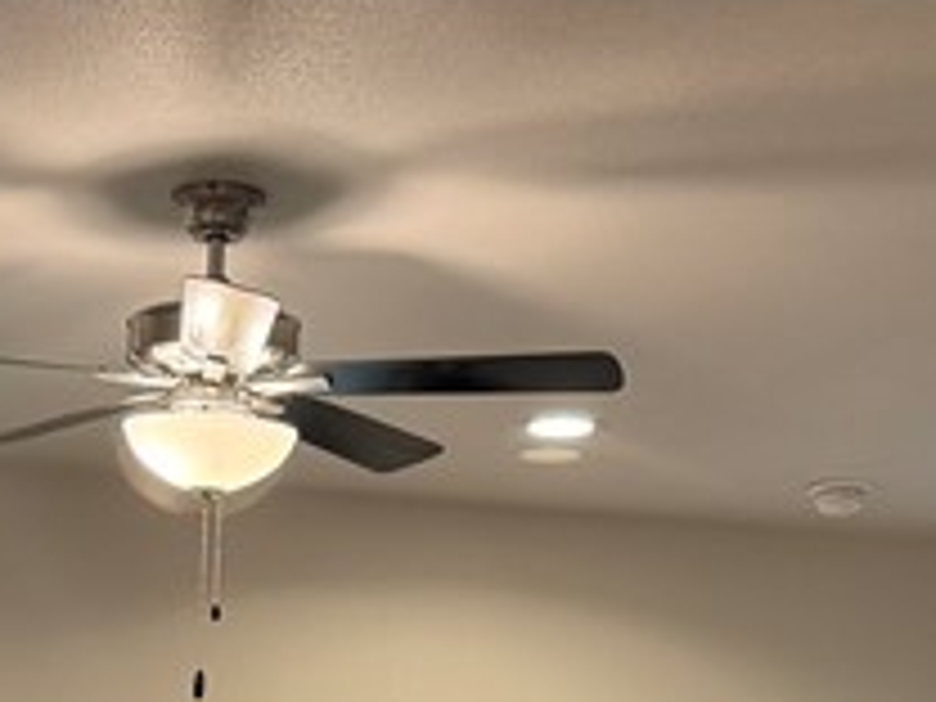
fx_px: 3191
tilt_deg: -9.4
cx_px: 135
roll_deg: -1.9
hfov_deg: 16.5
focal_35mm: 118
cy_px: 1706
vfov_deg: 10.7
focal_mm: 6.76
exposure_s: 1/60
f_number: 1.78
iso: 160
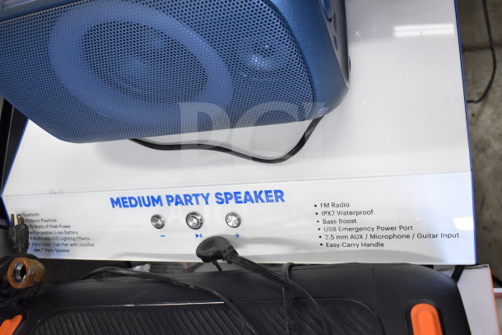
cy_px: 168
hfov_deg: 55.1
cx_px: 251
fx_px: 481
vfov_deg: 38.4
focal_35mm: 34
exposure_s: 1/40
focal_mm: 23
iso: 1000
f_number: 3.8
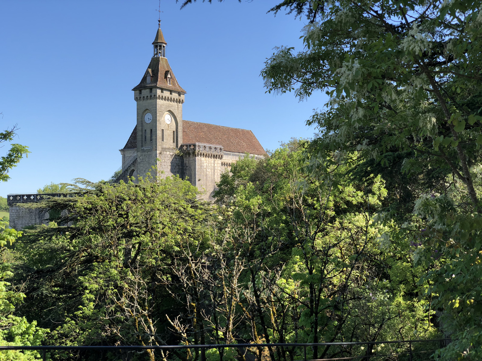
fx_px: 724
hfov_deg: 36.8
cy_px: 180
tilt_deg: +4.1
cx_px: 241
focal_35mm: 52
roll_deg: +1.5
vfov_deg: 28.0
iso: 16
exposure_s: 1/545
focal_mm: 6
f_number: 2.4
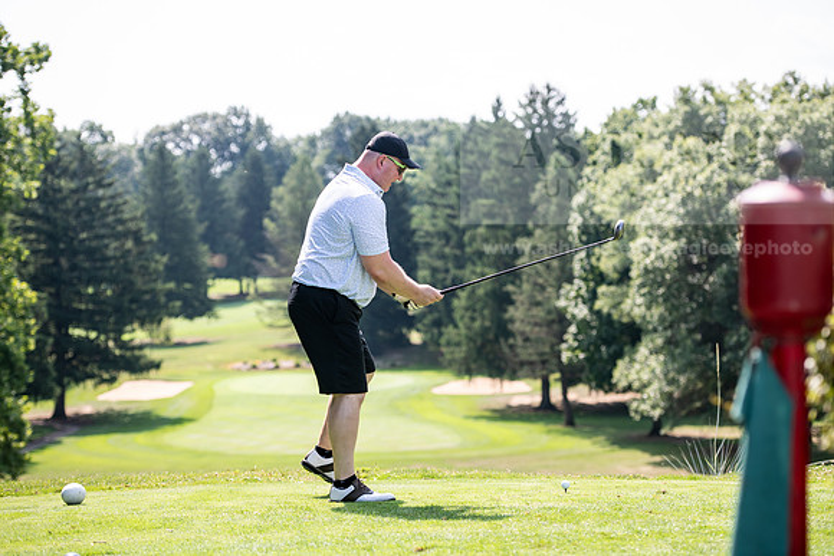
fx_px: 2132
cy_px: 278
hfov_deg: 22.1
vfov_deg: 14.9
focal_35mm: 92
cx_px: 417
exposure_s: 1/1250
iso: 200
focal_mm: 92
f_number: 3.2
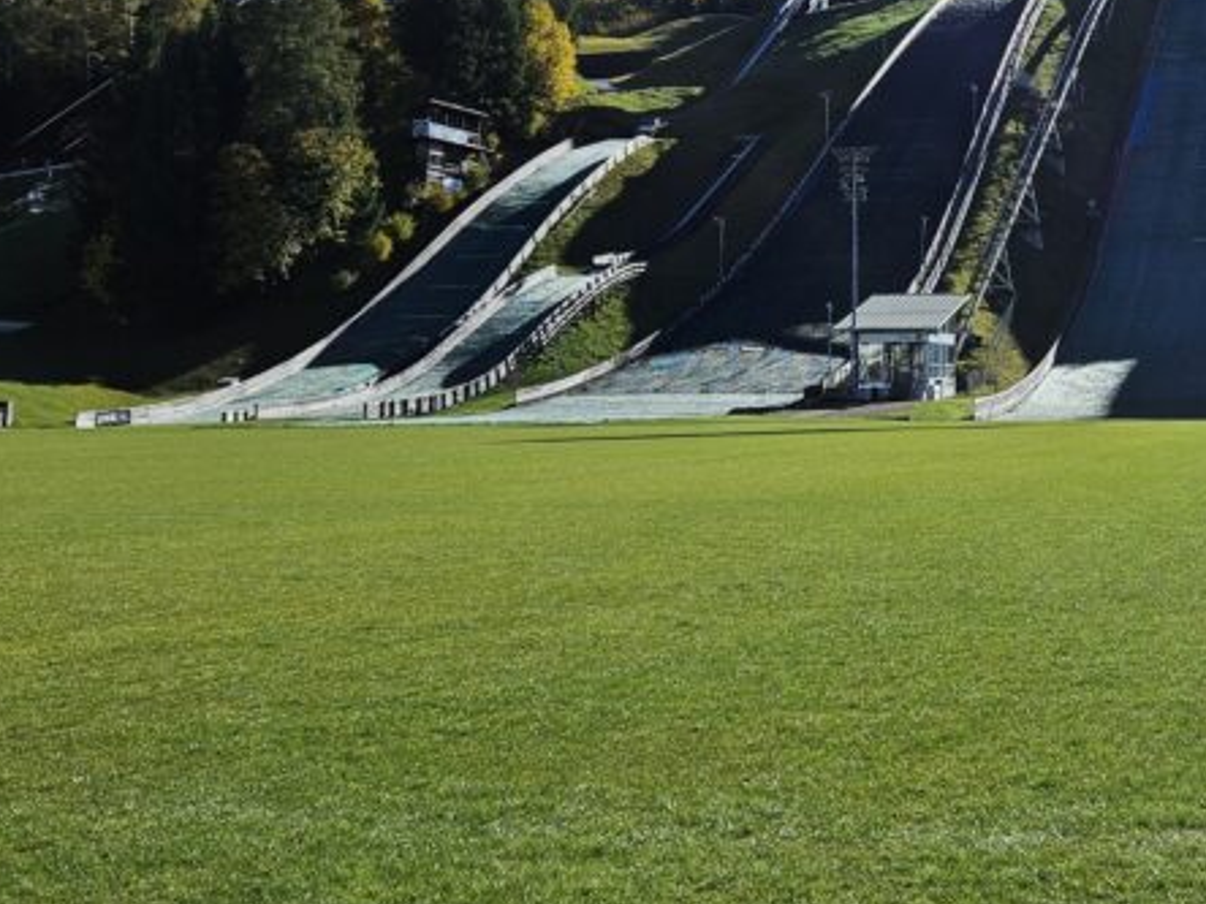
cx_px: 1086
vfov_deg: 27.0
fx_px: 1846
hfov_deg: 34.2
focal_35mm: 53
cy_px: 176
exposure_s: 1/2314
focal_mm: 5.4
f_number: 1.8
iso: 25
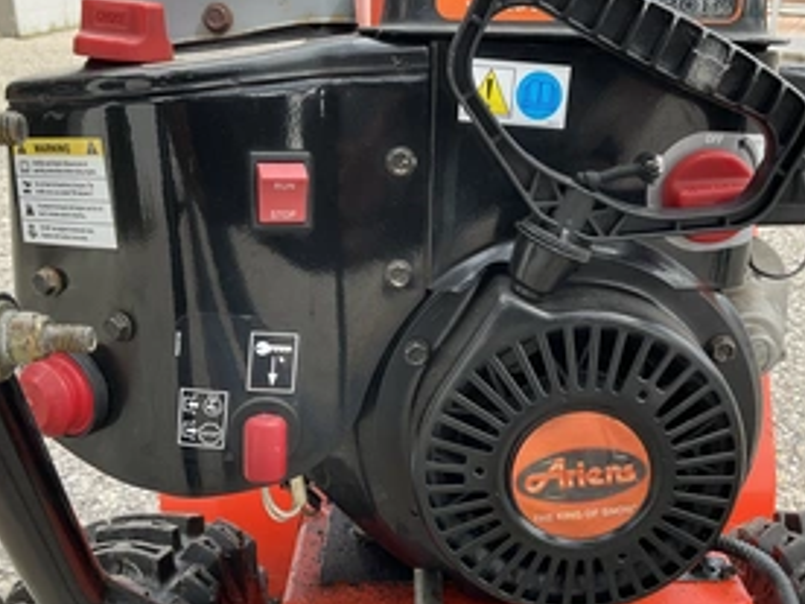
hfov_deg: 44.7
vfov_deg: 34.3
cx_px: 455
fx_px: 977
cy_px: 330
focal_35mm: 42
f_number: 1.8
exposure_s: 1/179
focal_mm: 3
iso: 20
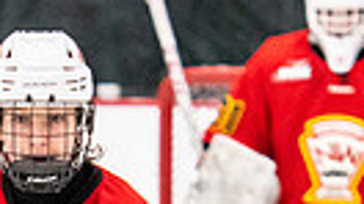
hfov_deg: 2.3
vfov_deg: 1.3
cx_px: -113
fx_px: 8873
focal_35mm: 920
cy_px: 453
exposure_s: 1/640
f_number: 2.8
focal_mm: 130
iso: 3200
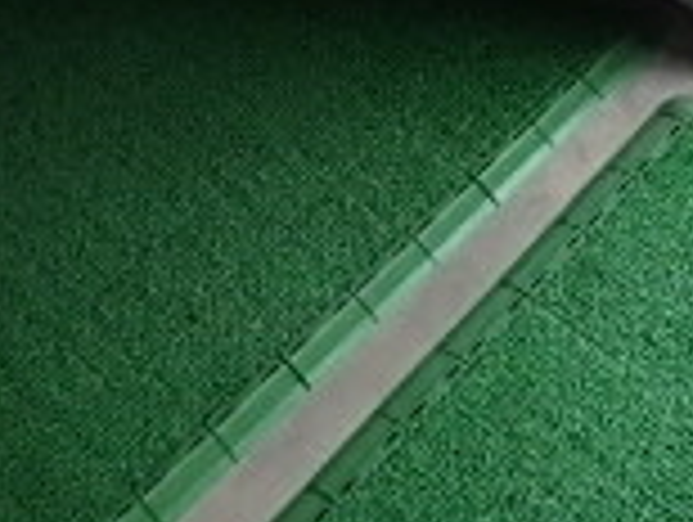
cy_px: -423
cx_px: 590
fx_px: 1744
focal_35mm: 87
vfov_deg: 14.8
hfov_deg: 22.1
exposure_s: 1/160
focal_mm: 3.7
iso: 400
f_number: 3.5
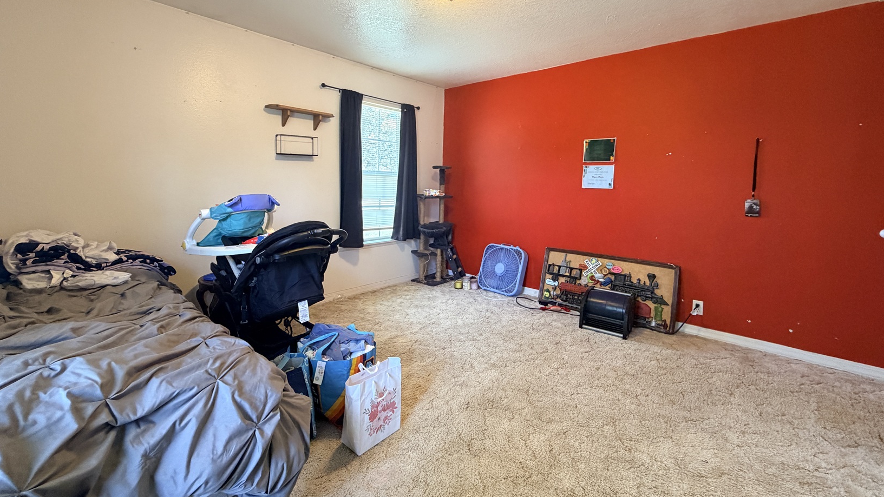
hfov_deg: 99.4
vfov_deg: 66.6
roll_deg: -1.2
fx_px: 375
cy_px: 205
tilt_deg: -3.9
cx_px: 435
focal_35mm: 16
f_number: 2.2
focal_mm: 2.22
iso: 400
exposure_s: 1/60
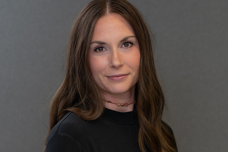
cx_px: 129
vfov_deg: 9.3
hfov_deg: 13.8
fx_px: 939
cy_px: 88
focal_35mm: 148
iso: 400
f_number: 2.8
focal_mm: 70
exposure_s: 1/250
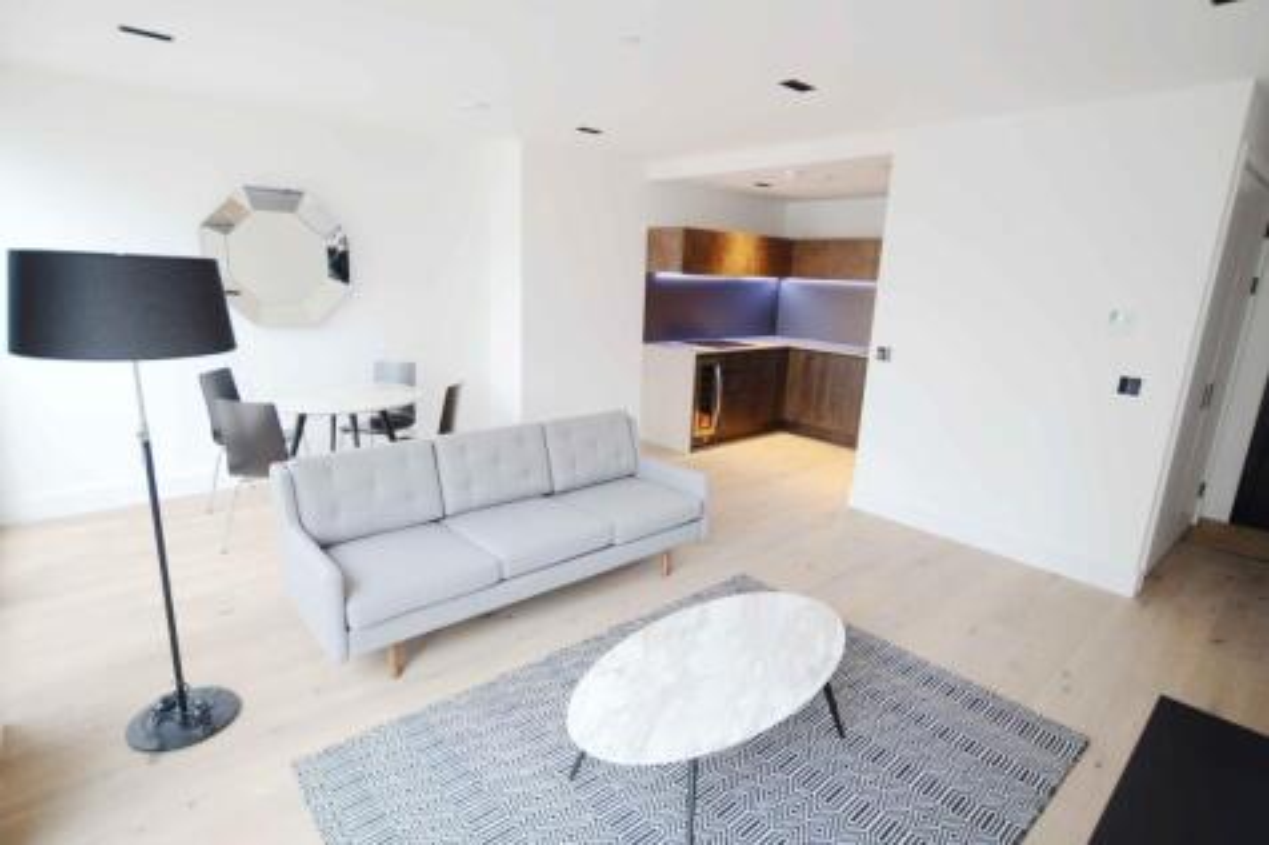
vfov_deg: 67.3
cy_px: 422
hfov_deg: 90.0
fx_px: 634
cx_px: 634
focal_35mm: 18
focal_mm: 18
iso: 200
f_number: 3.5
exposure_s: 1/15
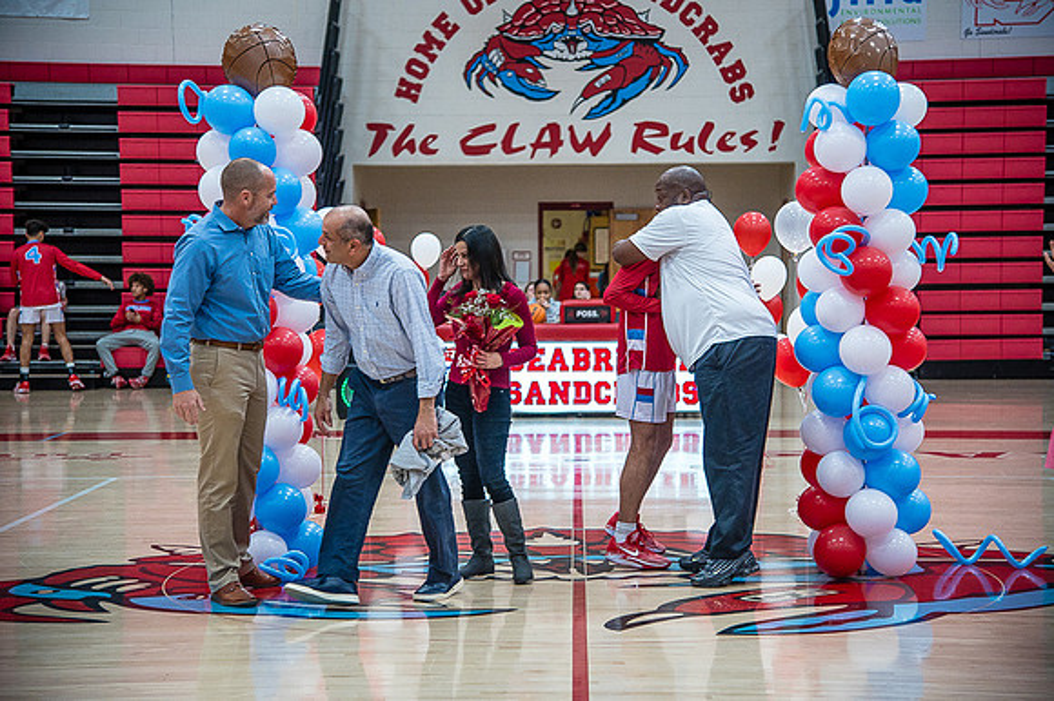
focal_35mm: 75
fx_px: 2194
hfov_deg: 27.0
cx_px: 527
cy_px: 350
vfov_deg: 18.2
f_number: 4
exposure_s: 1/320
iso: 2000
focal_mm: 75
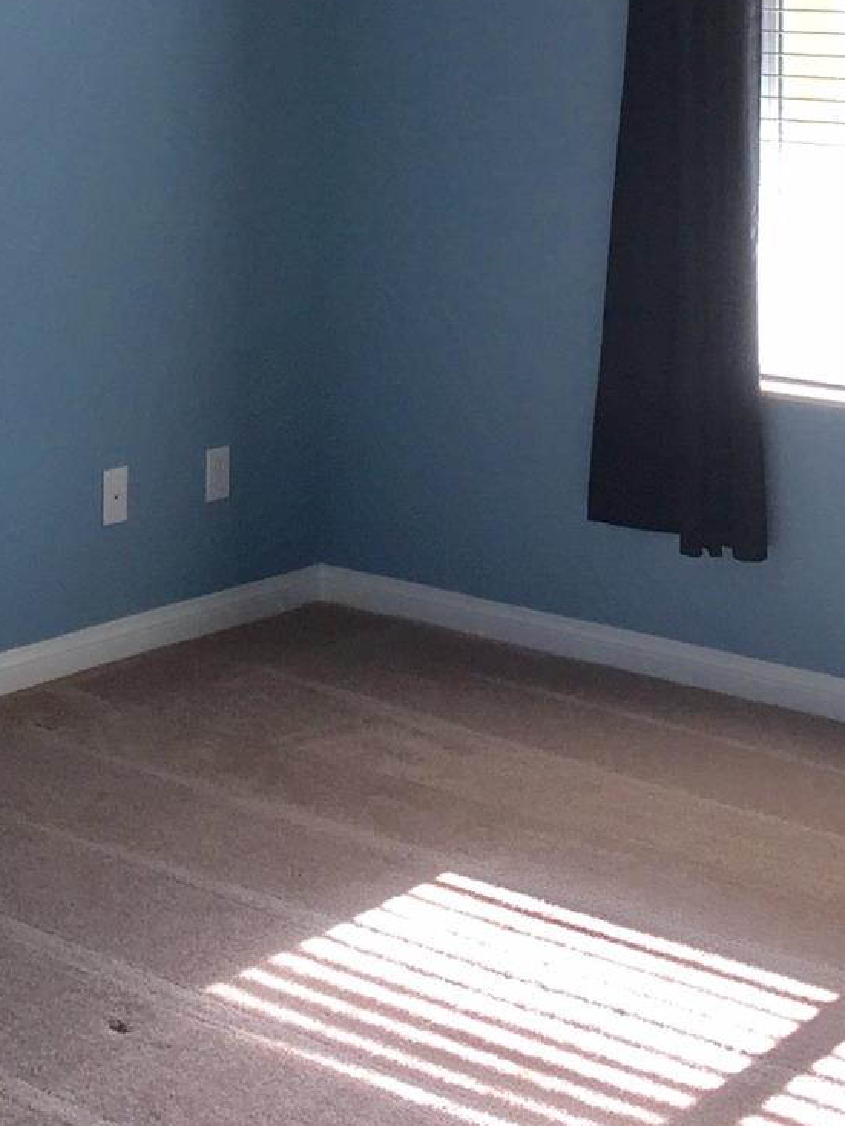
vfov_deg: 23.4
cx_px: 431
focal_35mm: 79
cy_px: -58
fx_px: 2570
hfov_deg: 18.7
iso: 32
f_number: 2.2
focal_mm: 4.15
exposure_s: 1/120
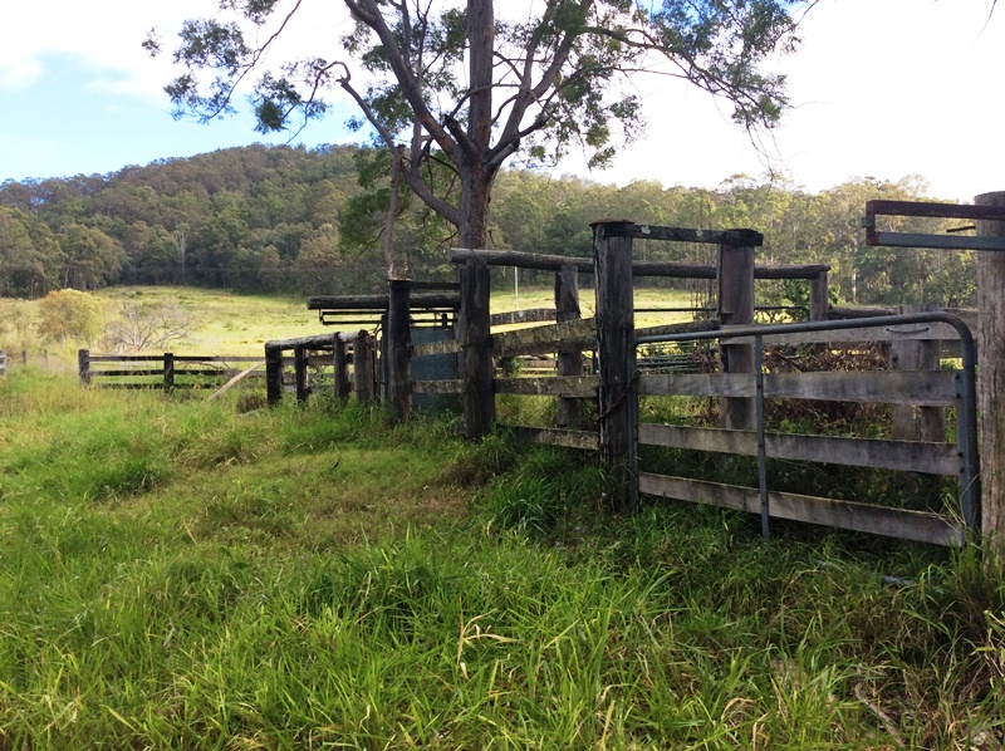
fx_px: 928
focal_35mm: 32
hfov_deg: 56.9
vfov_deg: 44.1
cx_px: 502
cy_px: 376
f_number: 2.4
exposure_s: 1/392
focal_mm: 3.3
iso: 32
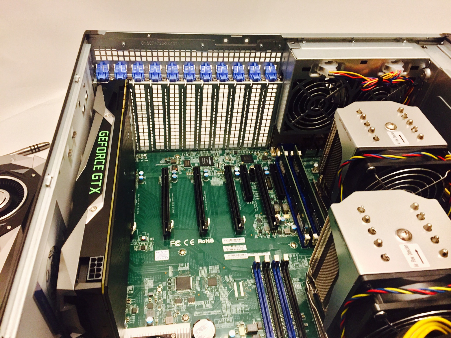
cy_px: 169
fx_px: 378
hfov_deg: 61.7
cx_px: 226
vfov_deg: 48.2
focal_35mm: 29
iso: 250
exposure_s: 1/17
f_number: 2.2
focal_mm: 4.15
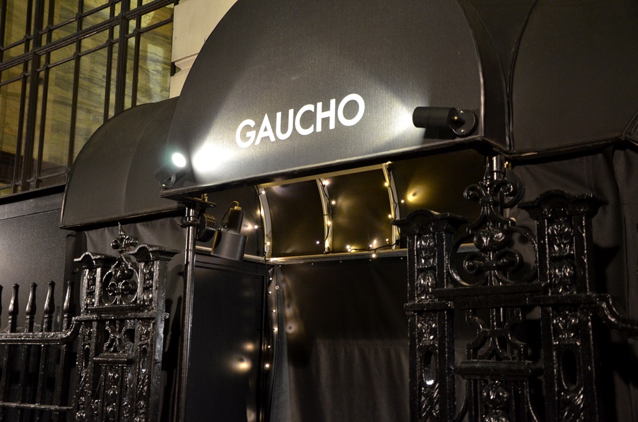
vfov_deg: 29.7
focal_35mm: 45
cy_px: 211
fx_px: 796
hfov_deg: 43.7
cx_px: 319
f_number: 4.2
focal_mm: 30
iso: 1600
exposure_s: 1/10
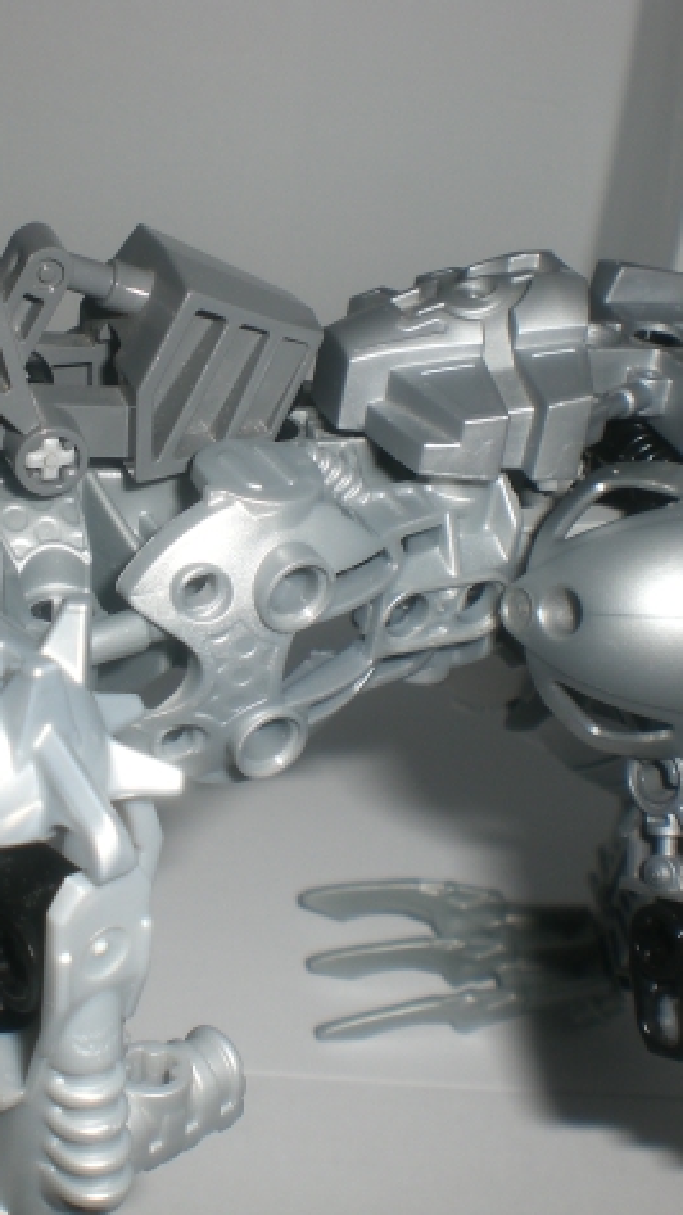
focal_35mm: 56
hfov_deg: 21.4
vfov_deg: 37.2
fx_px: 1803
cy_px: 601
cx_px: 218
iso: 50
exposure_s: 1/60
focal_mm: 6.3
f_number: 4.4
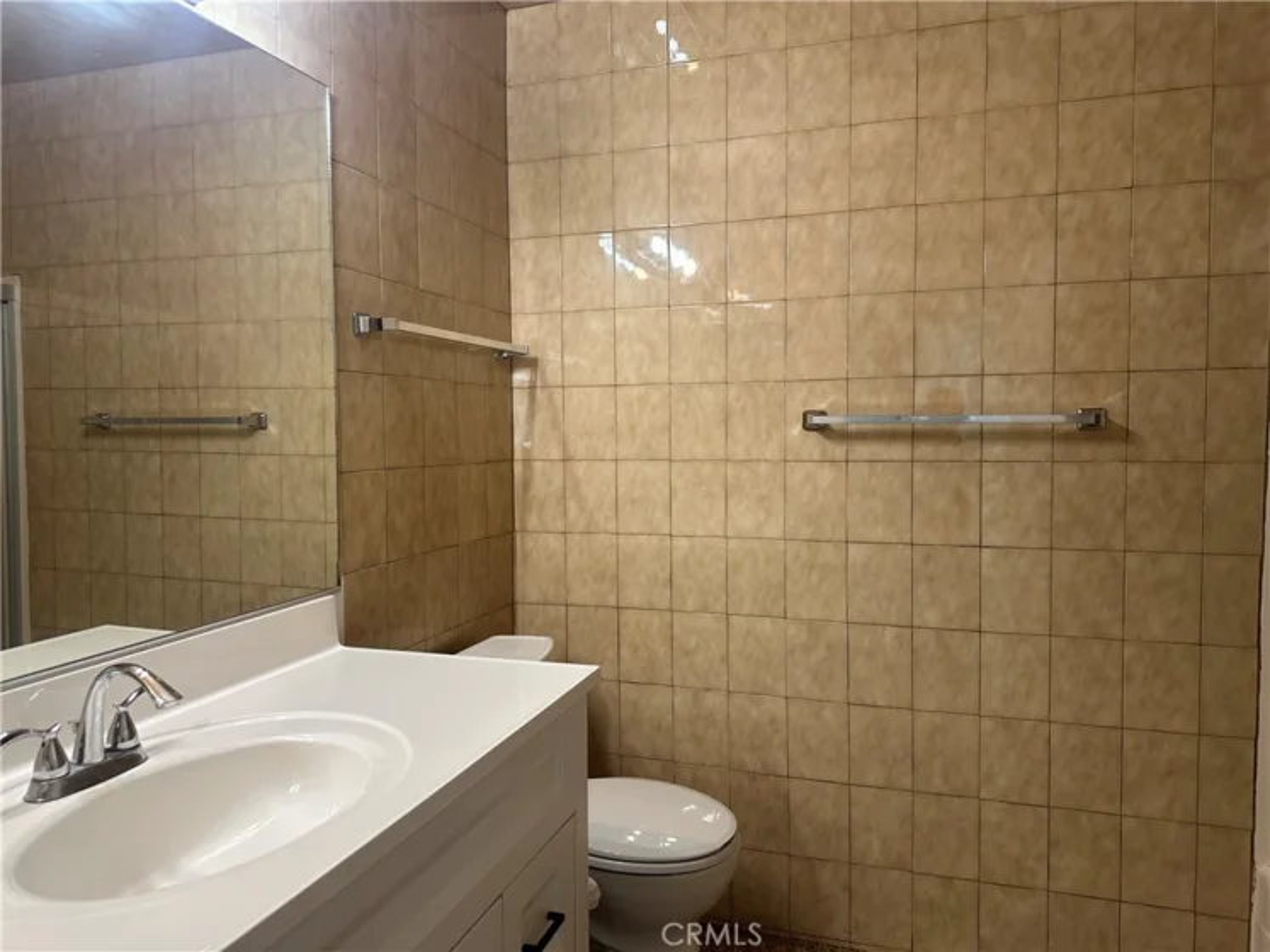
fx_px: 880
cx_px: 635
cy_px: 476
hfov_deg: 71.6
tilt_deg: -3.4
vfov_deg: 56.8
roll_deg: -0.3
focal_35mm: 24
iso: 125
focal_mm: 6.86
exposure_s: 1/120
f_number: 1.78
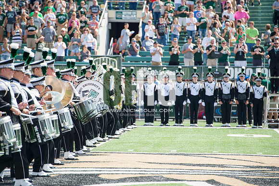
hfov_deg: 10.3
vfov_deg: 6.9
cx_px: 140
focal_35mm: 200
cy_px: 93
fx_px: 1549
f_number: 4.5
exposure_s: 1/1000
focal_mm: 200
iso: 200
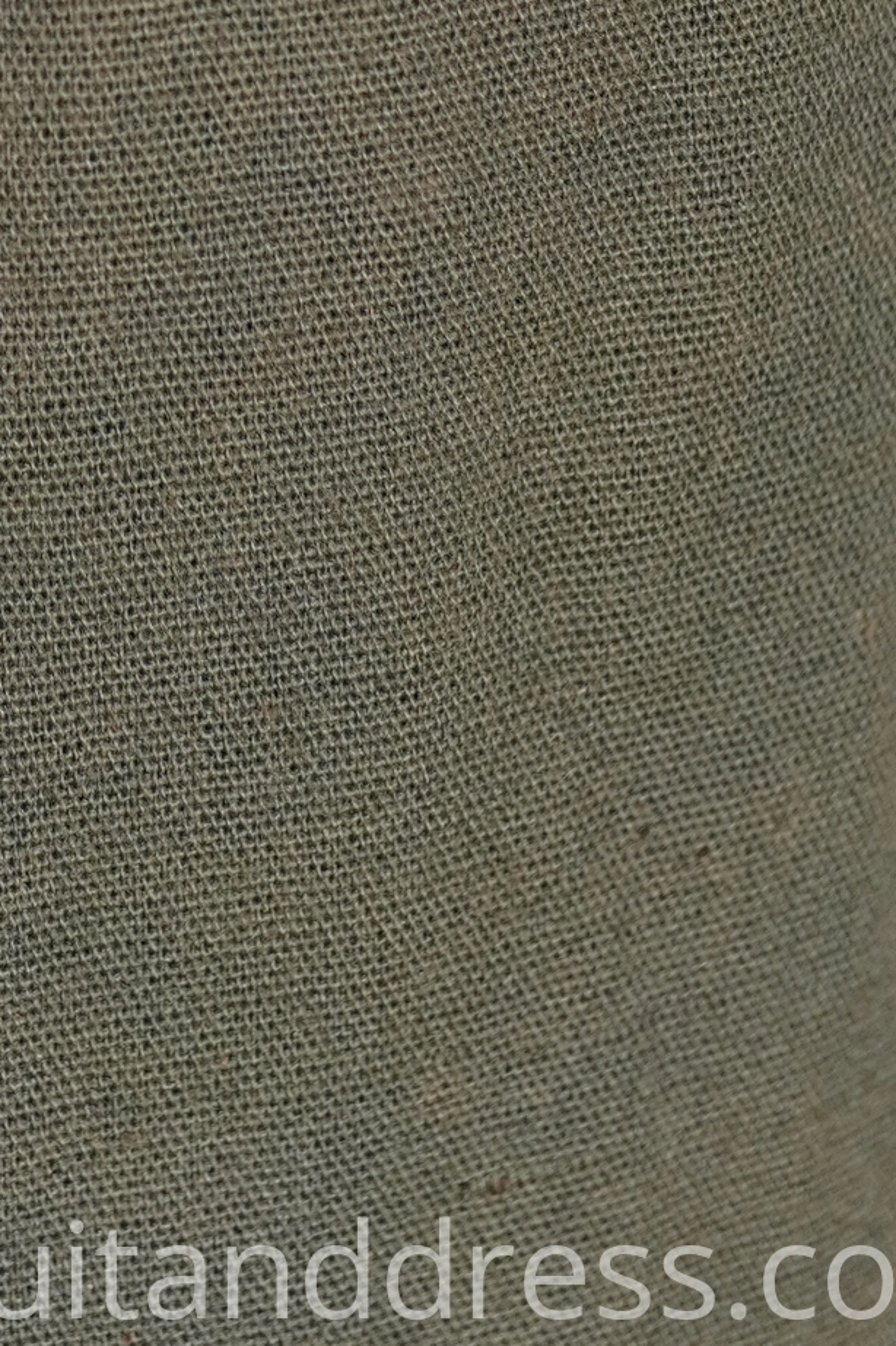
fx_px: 5604
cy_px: -632
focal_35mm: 150
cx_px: -263
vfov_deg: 13.0
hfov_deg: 9.0
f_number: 3.2
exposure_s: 1/80
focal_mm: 32
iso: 400
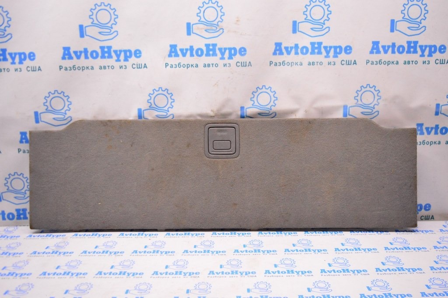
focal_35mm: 34
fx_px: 429
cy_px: 149
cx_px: 224
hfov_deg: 55.1
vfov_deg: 38.3
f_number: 3.8
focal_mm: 23
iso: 3200
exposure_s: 1/320
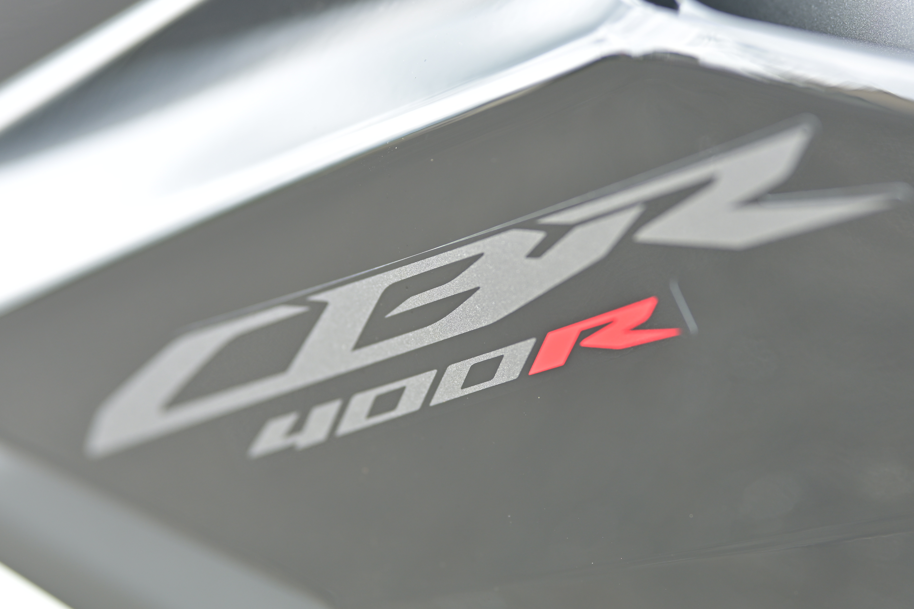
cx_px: 457
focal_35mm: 202
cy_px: 304
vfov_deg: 6.8
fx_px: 5128
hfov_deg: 10.2
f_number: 2.8
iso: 160
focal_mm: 135
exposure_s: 1/125
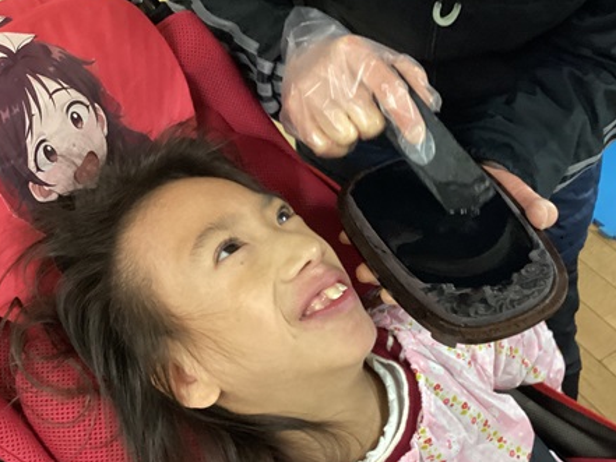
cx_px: 393
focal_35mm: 45
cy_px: 255
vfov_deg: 32.2
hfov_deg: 41.7
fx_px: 801
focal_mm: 3.3
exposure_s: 1/40
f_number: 2.4
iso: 250
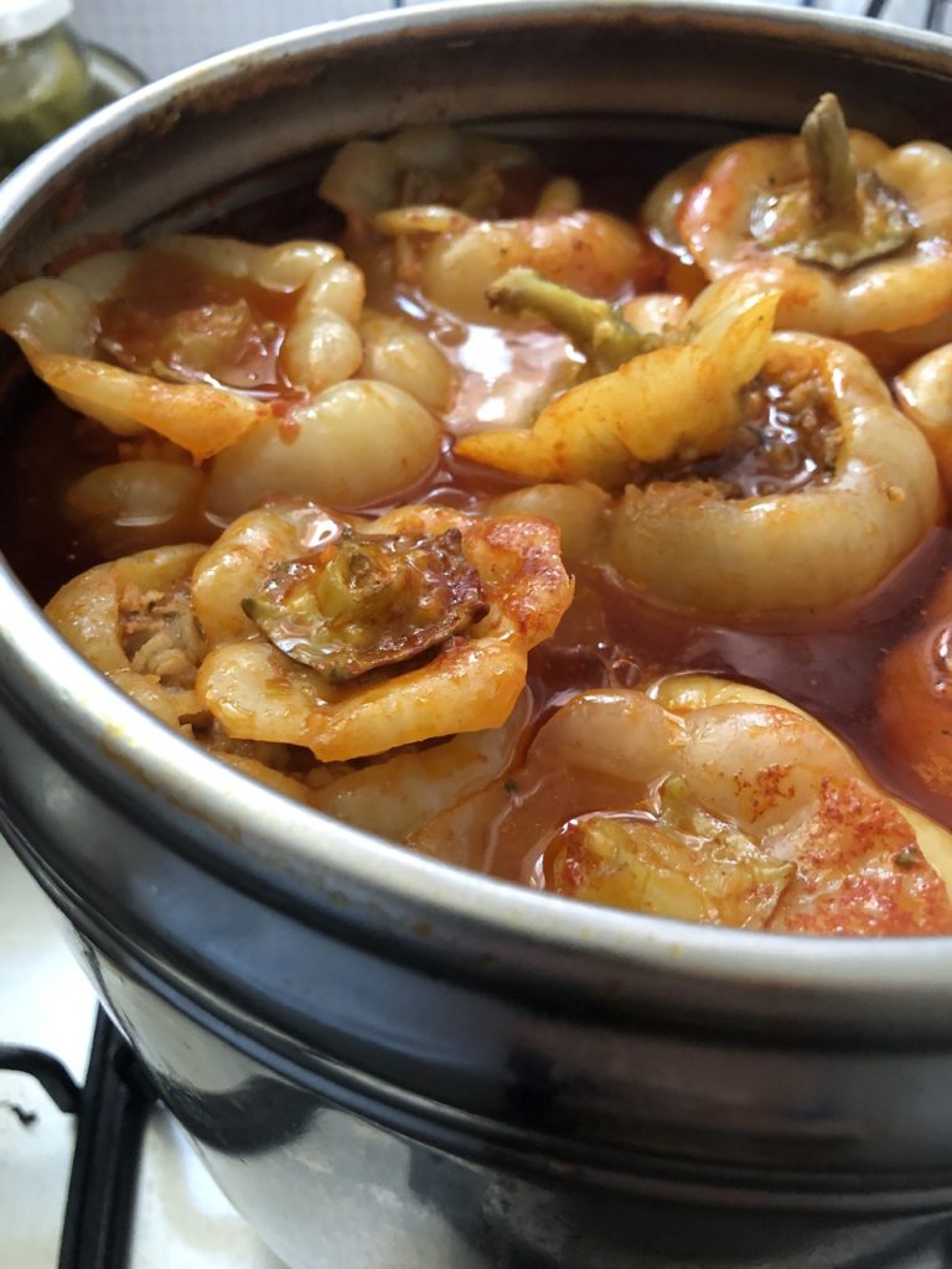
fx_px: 1027
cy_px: 634
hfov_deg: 49.7
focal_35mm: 28
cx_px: 476
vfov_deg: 63.4
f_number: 1.8
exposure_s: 1/15
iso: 80
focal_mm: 3.99
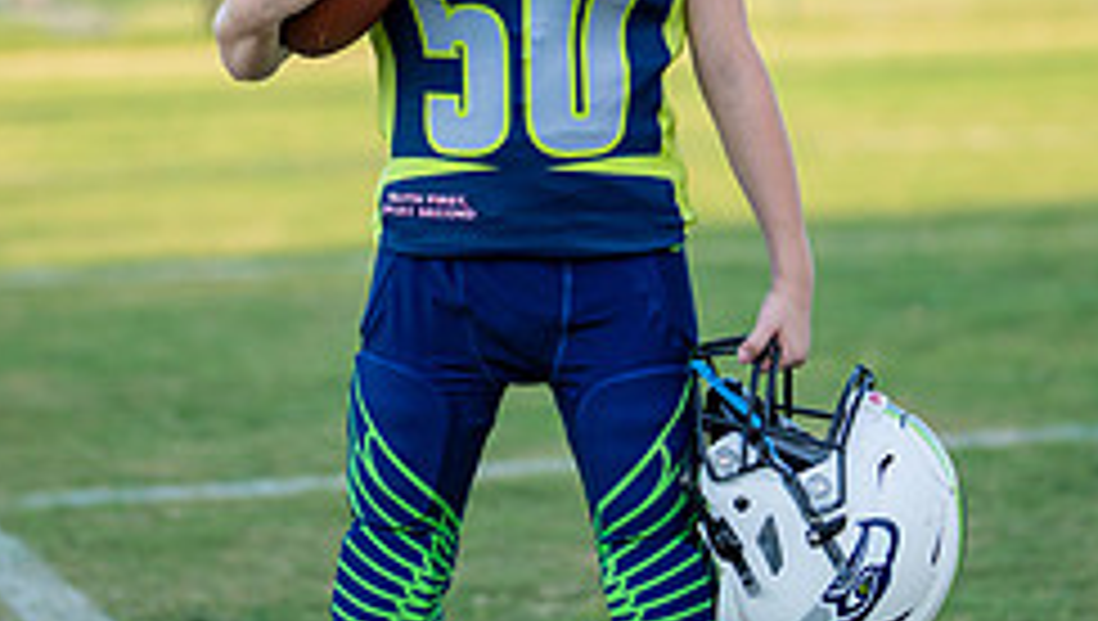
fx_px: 4548
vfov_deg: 7.8
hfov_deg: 13.8
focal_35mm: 156
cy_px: 153
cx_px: 553
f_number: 1.2
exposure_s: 1/2000
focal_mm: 50
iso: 100
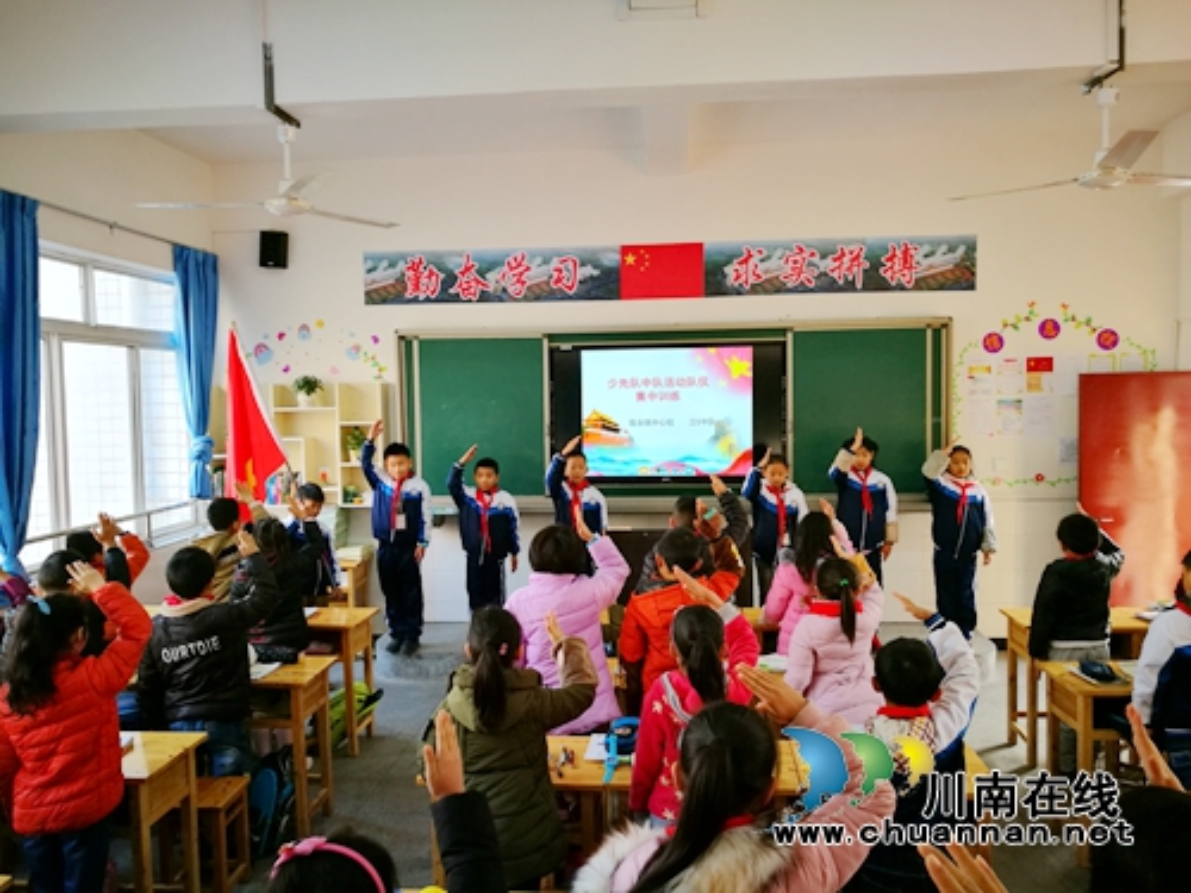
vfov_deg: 51.4
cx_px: 596
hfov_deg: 65.3
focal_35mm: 27
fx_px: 929
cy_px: 446
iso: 200
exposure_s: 1/50
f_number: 2.2
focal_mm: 4.5
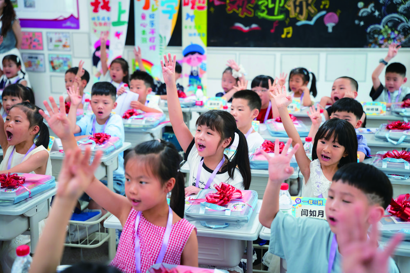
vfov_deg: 27.1
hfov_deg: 39.7
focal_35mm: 50
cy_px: 136
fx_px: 568
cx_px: 205
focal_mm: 49.9
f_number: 2.8
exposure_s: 1/125
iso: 1250
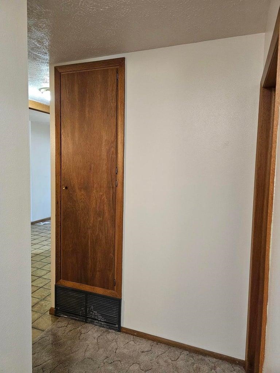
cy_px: 186
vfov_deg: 73.9
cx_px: 140
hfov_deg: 58.9
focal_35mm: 23
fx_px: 248
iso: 800
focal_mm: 6.3
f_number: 1.7
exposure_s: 1/120
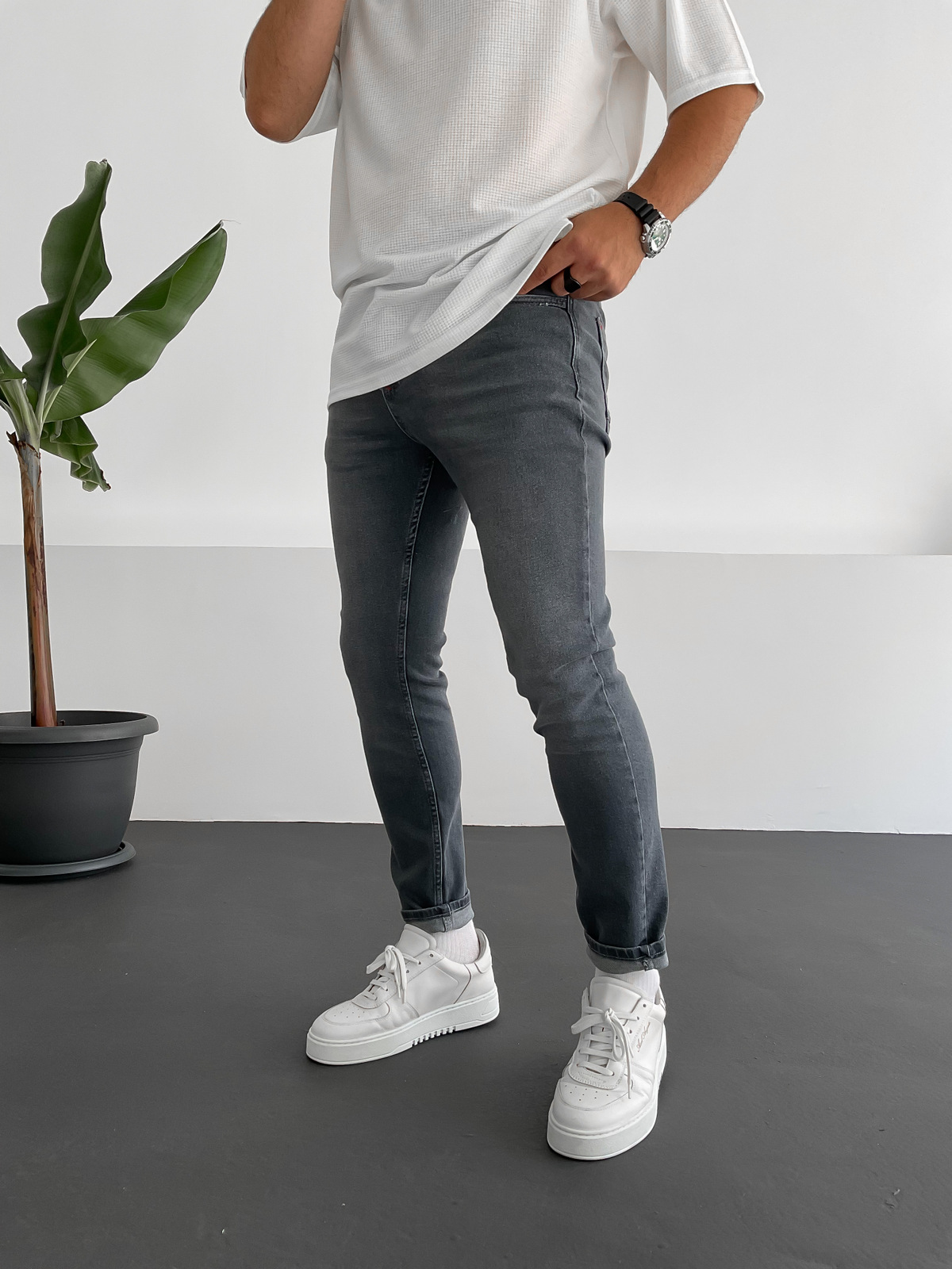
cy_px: 634
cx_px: 476
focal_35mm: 29
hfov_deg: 48.2
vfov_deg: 61.7
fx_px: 1063
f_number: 1.8
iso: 32
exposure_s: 1/120
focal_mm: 3
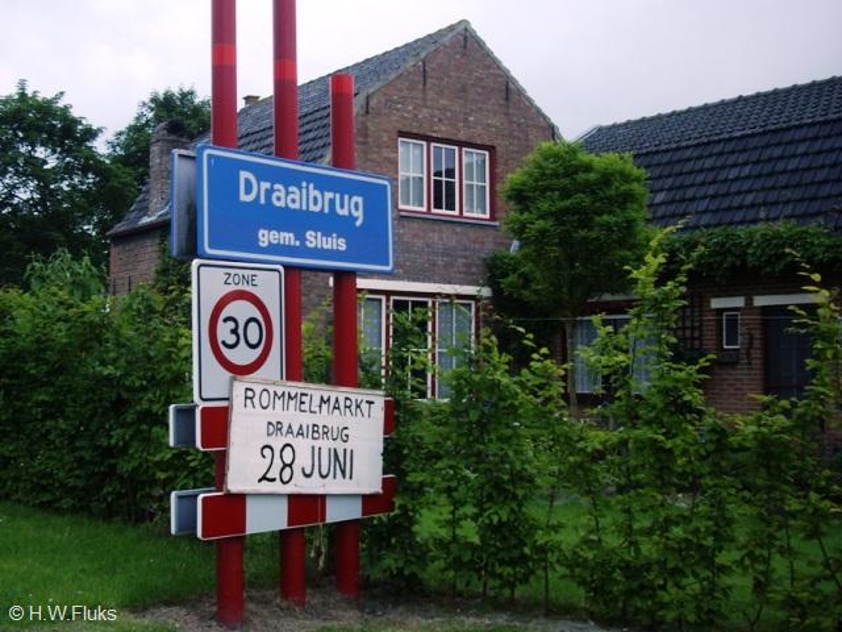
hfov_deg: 49.0
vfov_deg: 37.7
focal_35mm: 38
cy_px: 316
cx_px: 421
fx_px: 924
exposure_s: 1/60
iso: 100
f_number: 2.8
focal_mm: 7.9
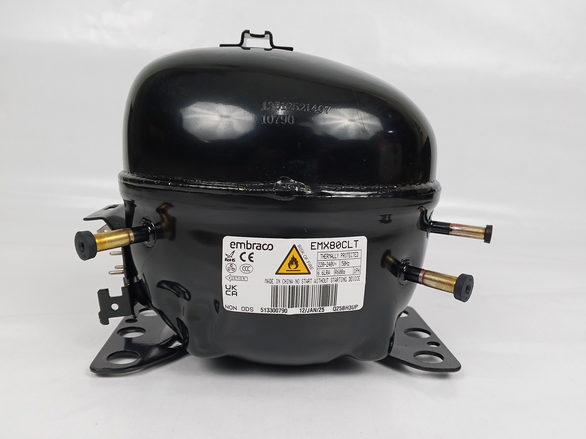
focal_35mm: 24
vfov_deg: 56.8
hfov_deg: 71.6
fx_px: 406
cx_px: 296
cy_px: 228
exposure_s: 1/50
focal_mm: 4.09
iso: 686
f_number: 1.6
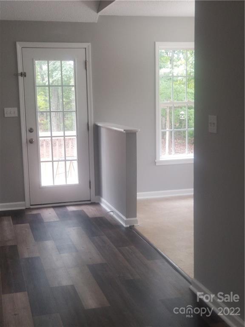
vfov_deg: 36.8
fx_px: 491
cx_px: 122
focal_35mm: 52
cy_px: 164
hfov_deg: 28.0
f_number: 2.4
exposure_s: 1/30
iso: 50
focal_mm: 6
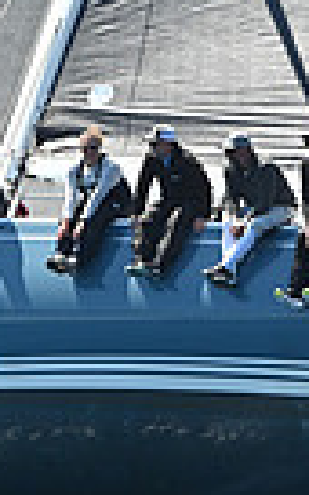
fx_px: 7141
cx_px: 189
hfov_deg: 2.5
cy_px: 184
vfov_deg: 4.0
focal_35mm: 530
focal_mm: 122
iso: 320
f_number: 6.3
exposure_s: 1/1000
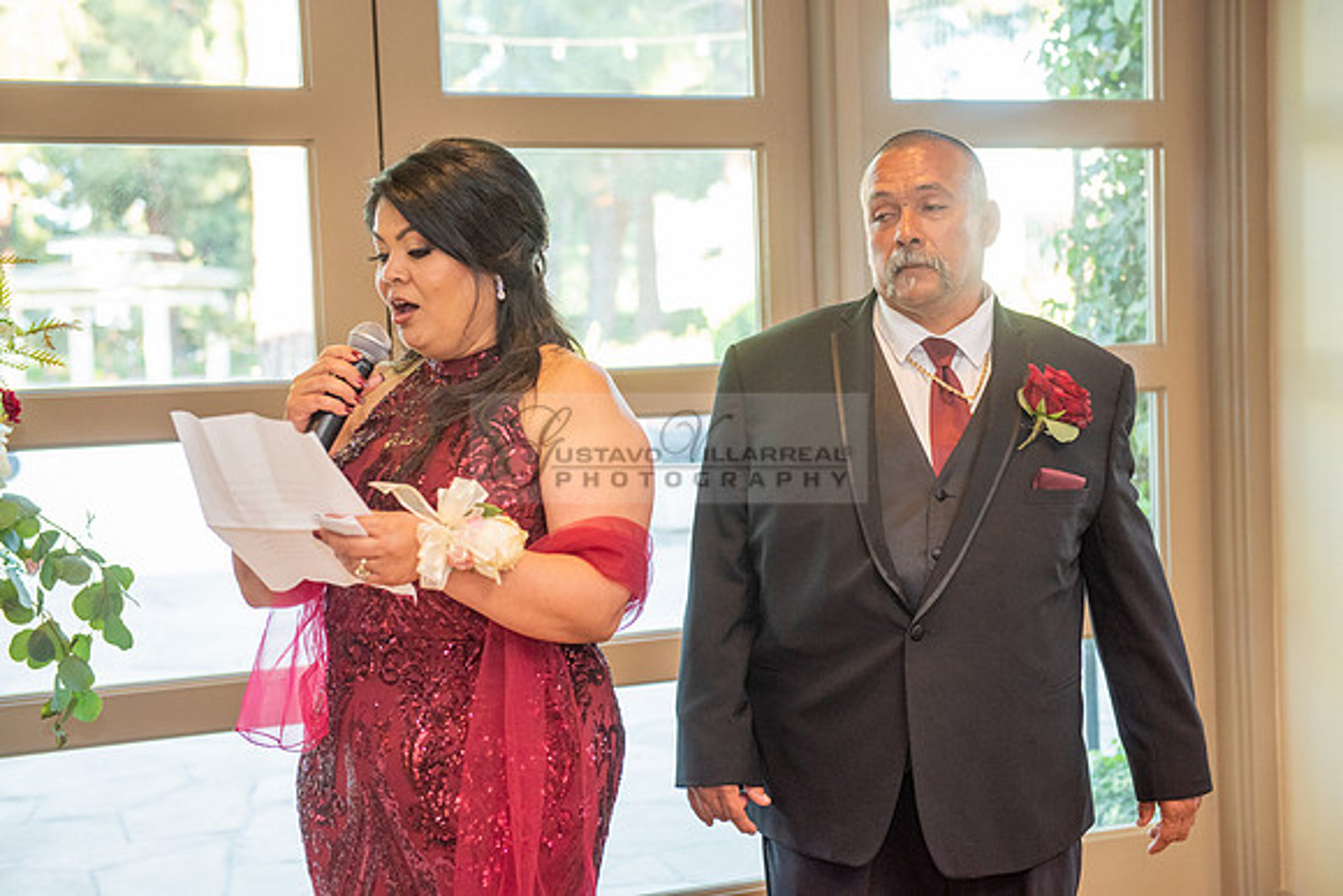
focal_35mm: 55
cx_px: 672
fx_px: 2052
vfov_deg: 24.6
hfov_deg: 36.2
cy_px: 448
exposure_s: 1/125
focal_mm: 55
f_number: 3.5
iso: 1250
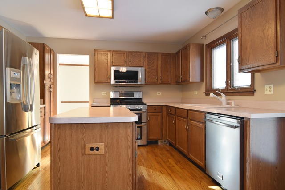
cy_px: 95
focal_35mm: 21
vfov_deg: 59.5
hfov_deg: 81.2
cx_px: 142
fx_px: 166
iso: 200
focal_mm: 14
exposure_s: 1/5
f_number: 8
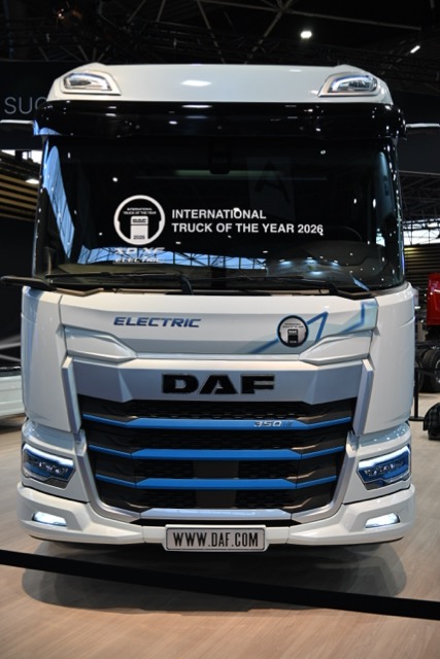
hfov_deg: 41.1
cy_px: 330
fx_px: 586
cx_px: 220
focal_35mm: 32
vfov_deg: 58.7
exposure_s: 1/160
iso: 400
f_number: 4.2
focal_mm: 32
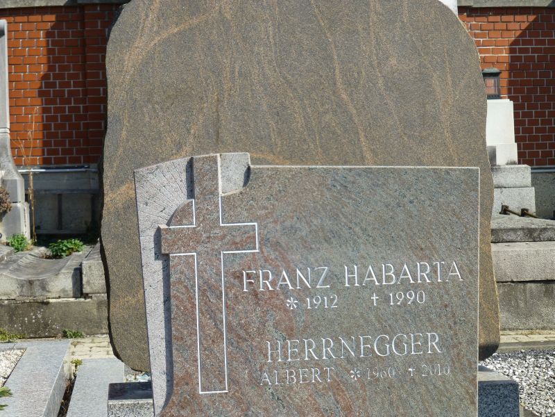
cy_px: 208
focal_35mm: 85
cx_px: 278
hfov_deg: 23.0
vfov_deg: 17.4
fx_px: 1363
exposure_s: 1/500
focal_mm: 15.1
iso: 100
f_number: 5.2
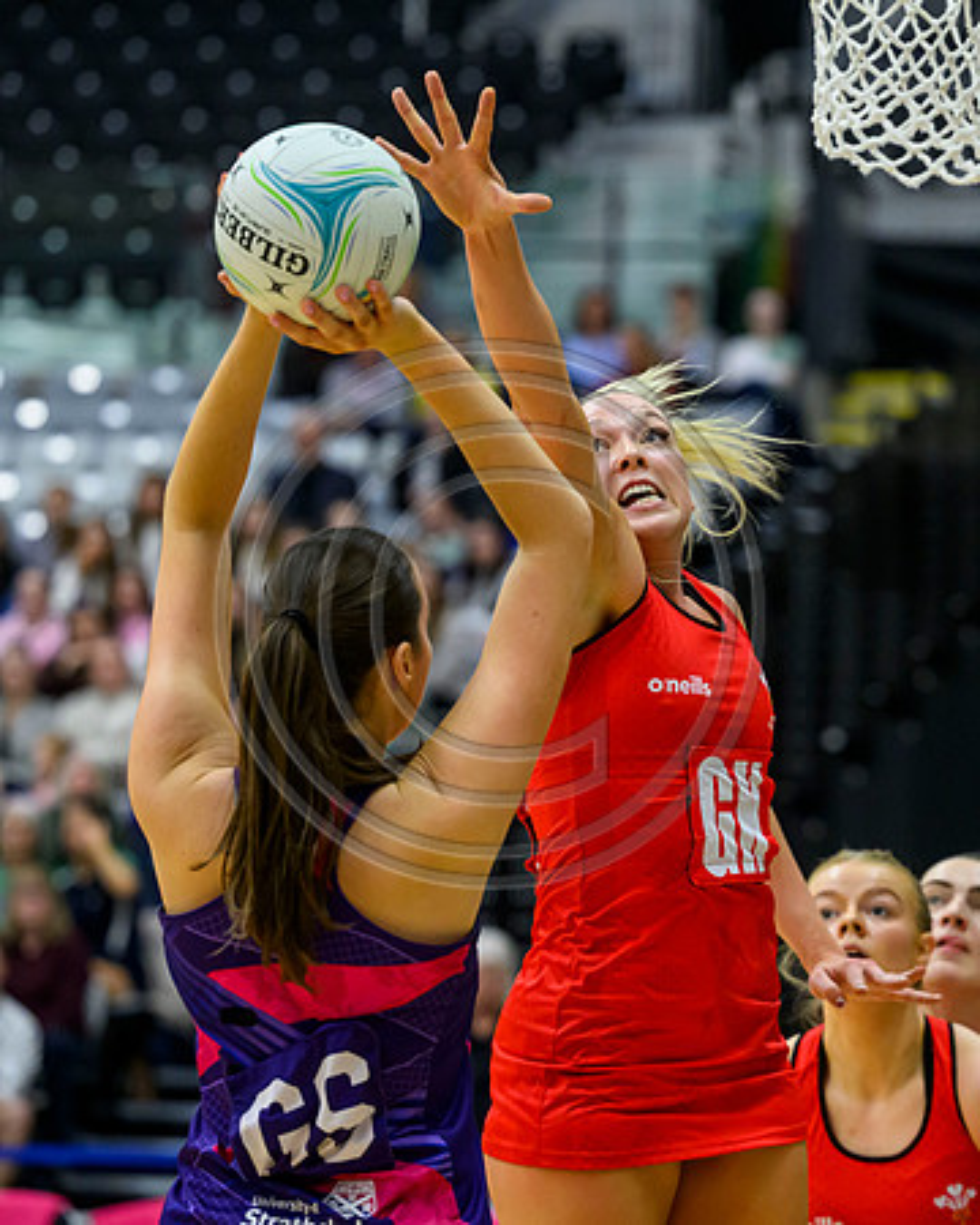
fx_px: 6950
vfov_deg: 10.1
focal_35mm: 192
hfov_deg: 8.1
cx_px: 667
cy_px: 659
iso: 4000
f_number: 3.2
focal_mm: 125
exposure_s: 1/1000
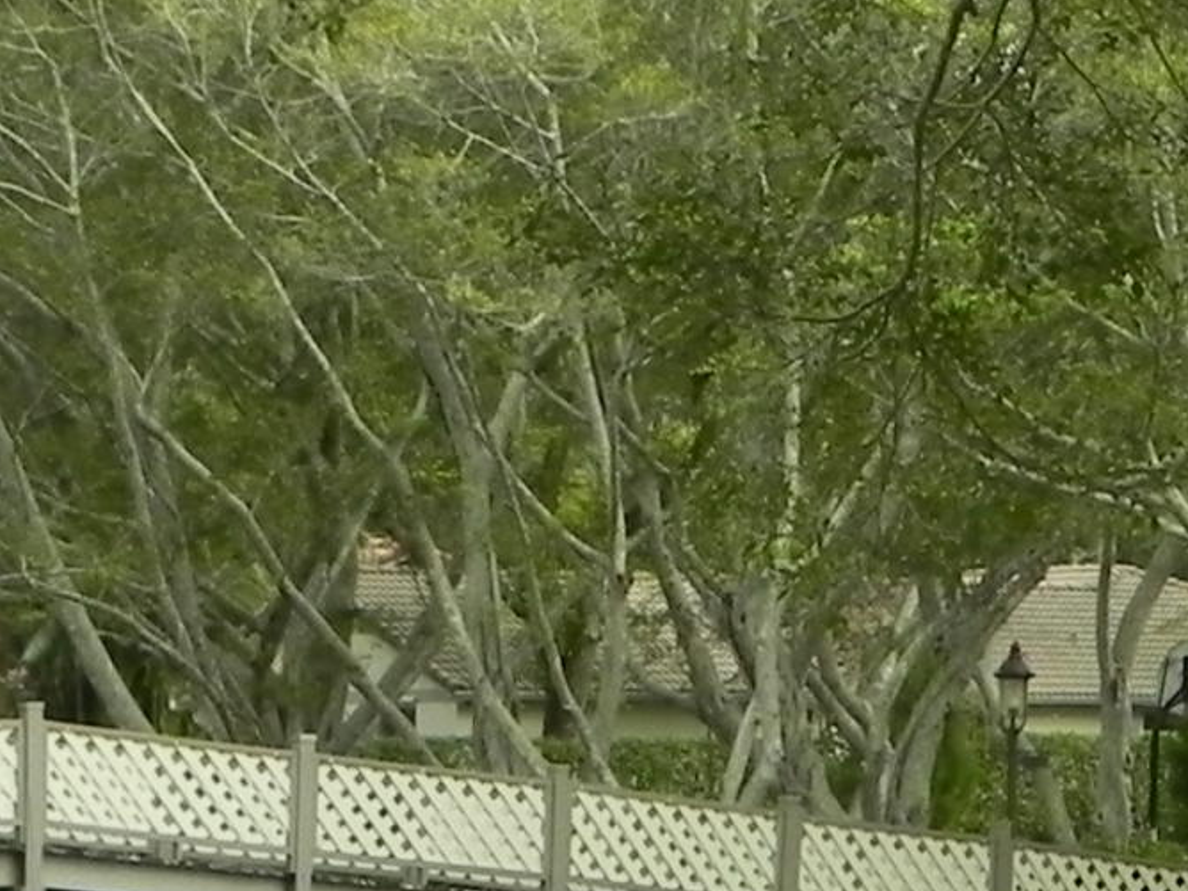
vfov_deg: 8.1
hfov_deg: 10.2
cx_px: 2097
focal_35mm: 184
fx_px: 6315
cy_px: 165
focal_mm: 7.3
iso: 160
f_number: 5
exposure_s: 1/219
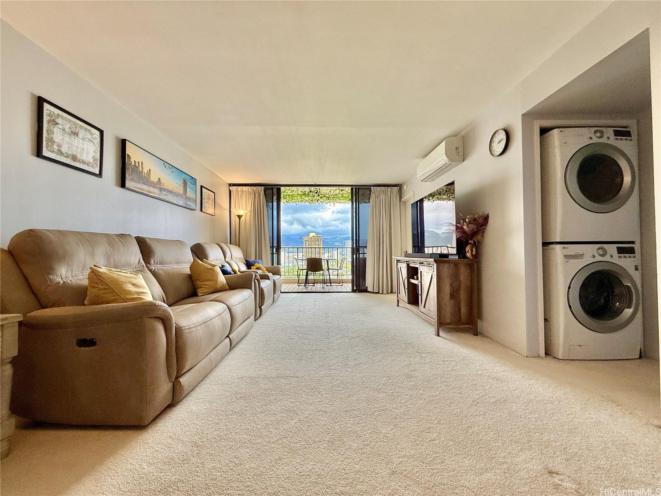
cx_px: 330
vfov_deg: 85.7
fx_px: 267
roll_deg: +0.2
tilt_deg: +0.3
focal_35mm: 14
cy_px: 248
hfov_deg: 102.1
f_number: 2.2
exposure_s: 1/198
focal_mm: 2.22
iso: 64
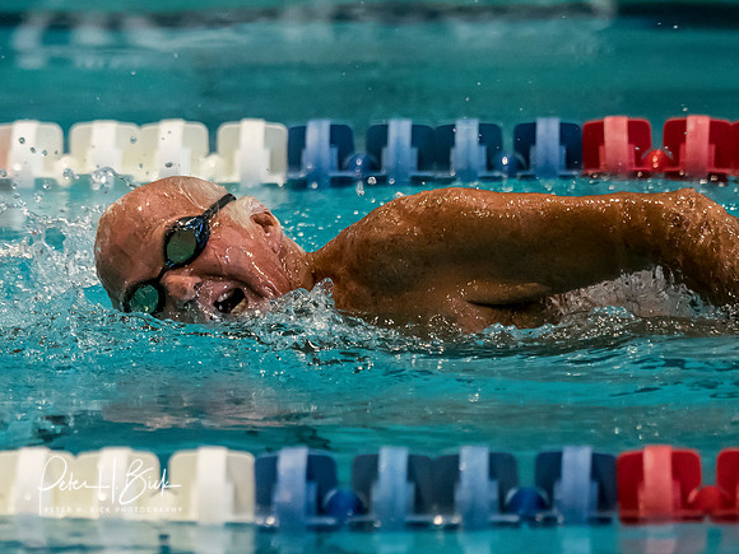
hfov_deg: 3.1
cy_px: 207
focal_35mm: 635
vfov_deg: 2.3
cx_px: 154
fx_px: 13563
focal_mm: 200
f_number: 2.8
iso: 3200
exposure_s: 1/1000
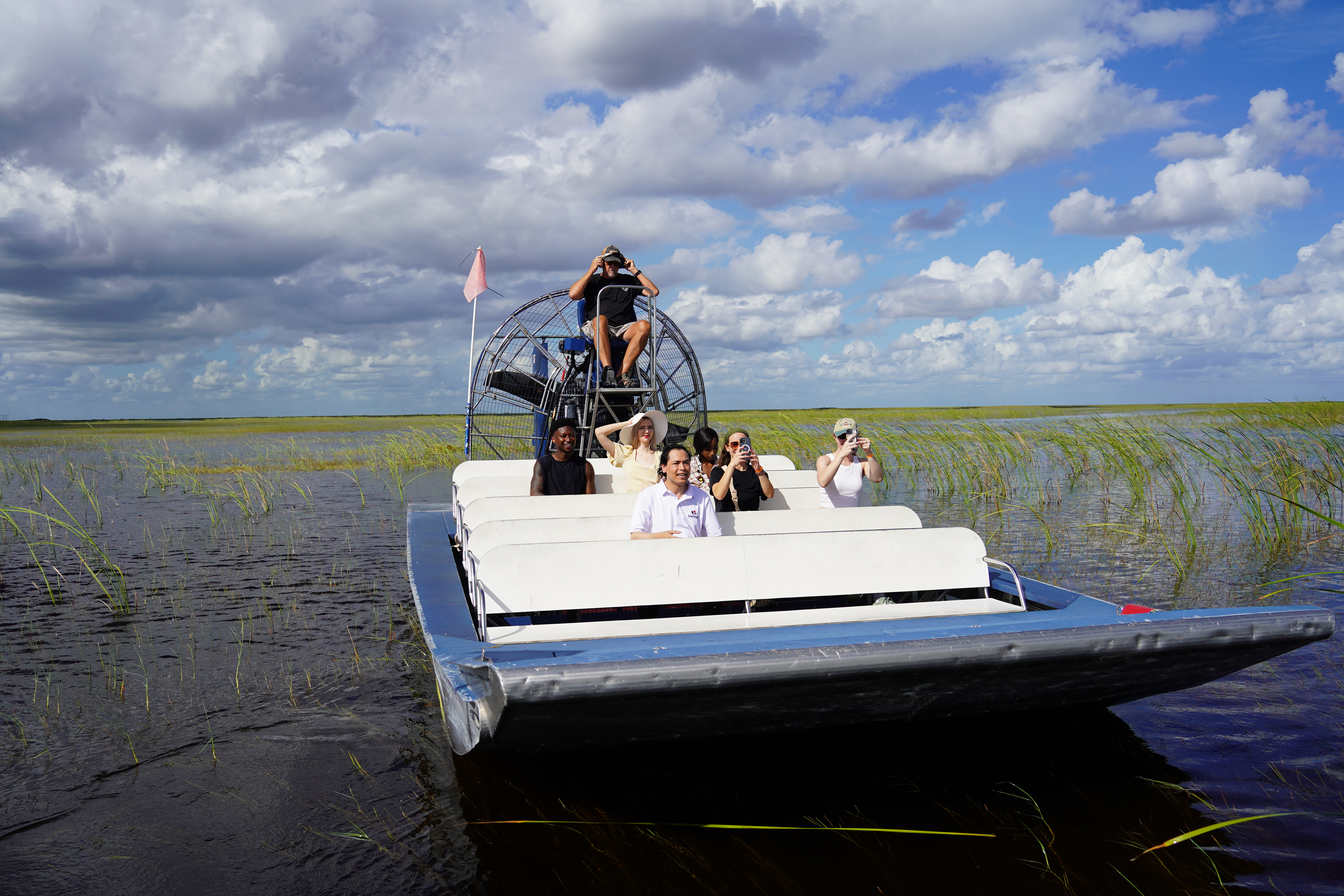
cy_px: 448
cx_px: 672
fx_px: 1045
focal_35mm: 28
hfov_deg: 65.5
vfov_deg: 46.4
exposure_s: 1/1000
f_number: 5
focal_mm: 28
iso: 100
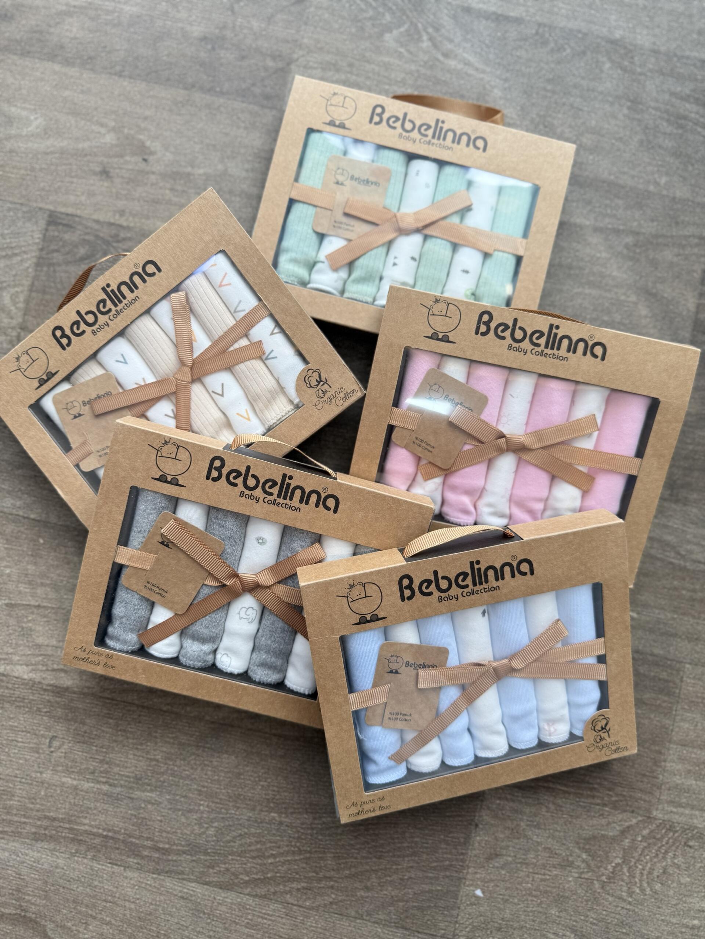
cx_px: 352
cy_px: 470
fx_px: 652
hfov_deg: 56.8
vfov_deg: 71.6
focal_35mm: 24
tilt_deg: -86.9
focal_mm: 6.76
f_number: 1.78
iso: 64
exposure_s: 1/214
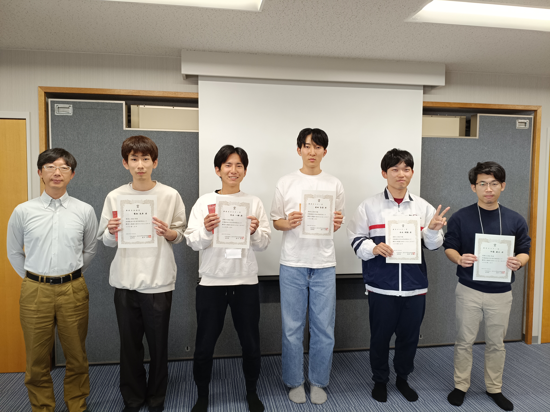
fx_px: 413
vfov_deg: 53.1
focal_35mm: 26
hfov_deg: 67.3
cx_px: 275
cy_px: 206
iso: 288
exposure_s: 1/101
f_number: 1.5
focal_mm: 4.94
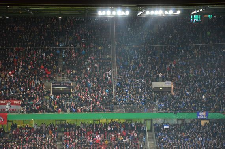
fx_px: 982
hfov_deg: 13.1
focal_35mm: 158
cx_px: 112
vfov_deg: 8.7
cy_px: 74
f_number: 5.6
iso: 3200
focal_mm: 105
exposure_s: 1/125
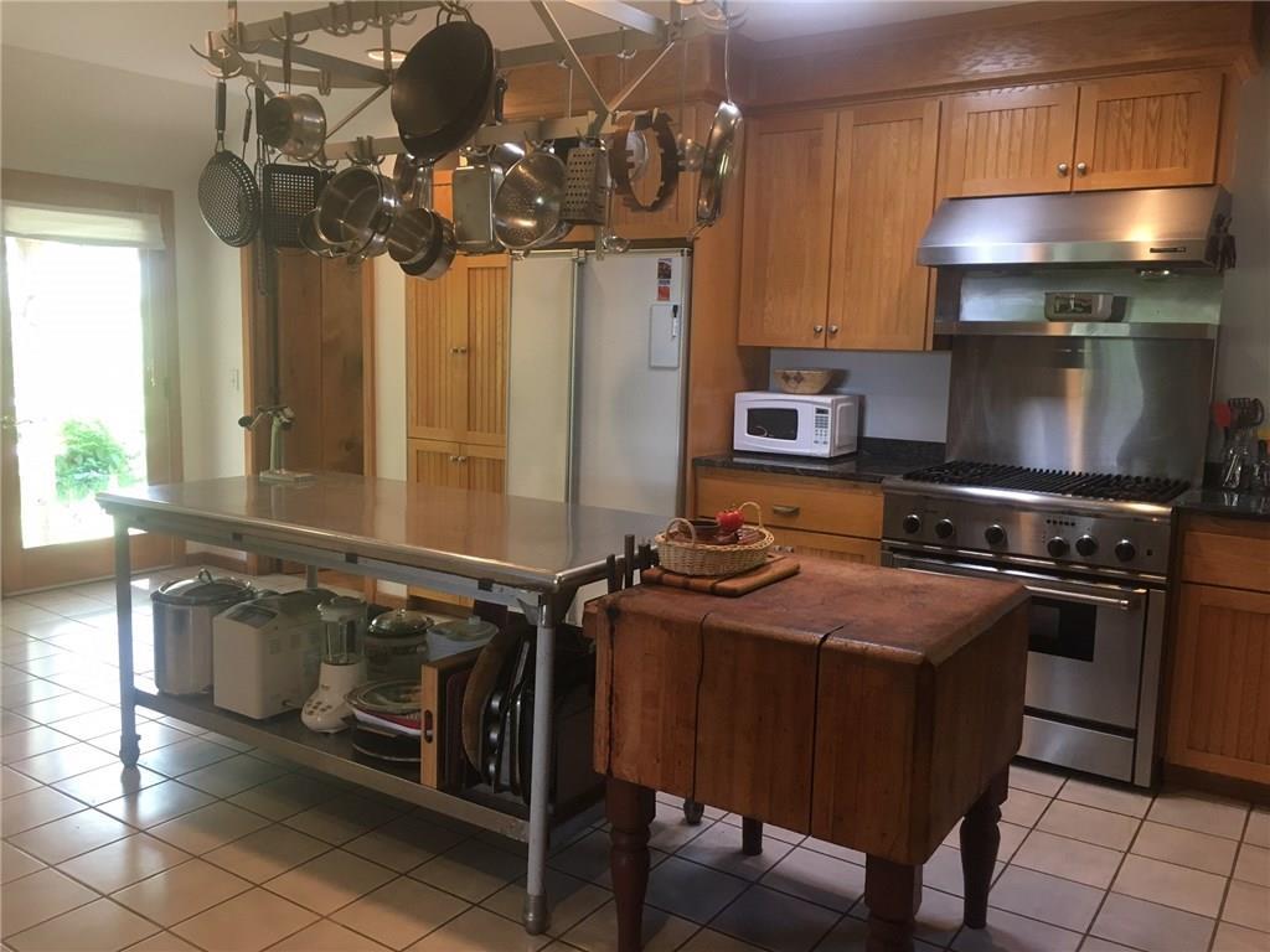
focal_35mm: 29
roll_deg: -1.2
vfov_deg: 48.2
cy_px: 476
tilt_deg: -6.4
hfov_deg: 61.7
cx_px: 635
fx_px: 1064
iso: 100
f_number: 2.2
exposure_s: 1/30
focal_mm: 4.15
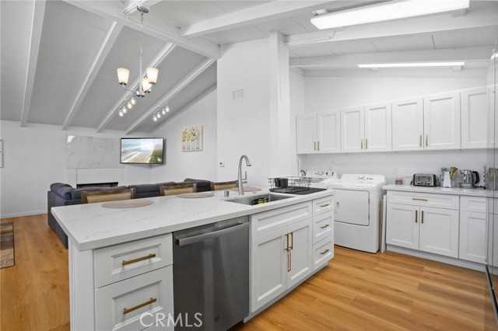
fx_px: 221
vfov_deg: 73.7
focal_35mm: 16
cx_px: 249
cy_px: 166
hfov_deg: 96.8
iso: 5000
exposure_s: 1/30
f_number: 11
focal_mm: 16
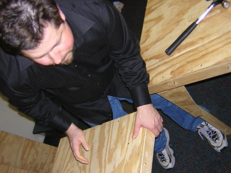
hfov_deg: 46.8
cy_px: 86
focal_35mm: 40
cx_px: 116
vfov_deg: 36.0
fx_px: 267
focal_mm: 5.2
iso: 139
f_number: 2.7
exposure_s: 1/60.1
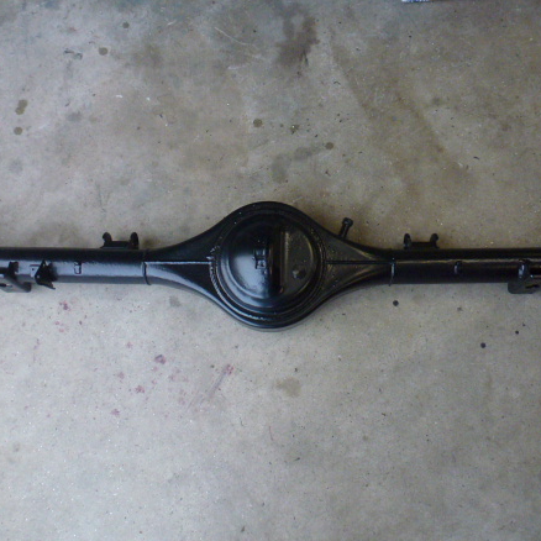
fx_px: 548
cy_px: 274
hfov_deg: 52.5
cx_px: 282
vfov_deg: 52.5
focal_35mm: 31
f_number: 3.3
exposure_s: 1/60
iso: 400
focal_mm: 4.3
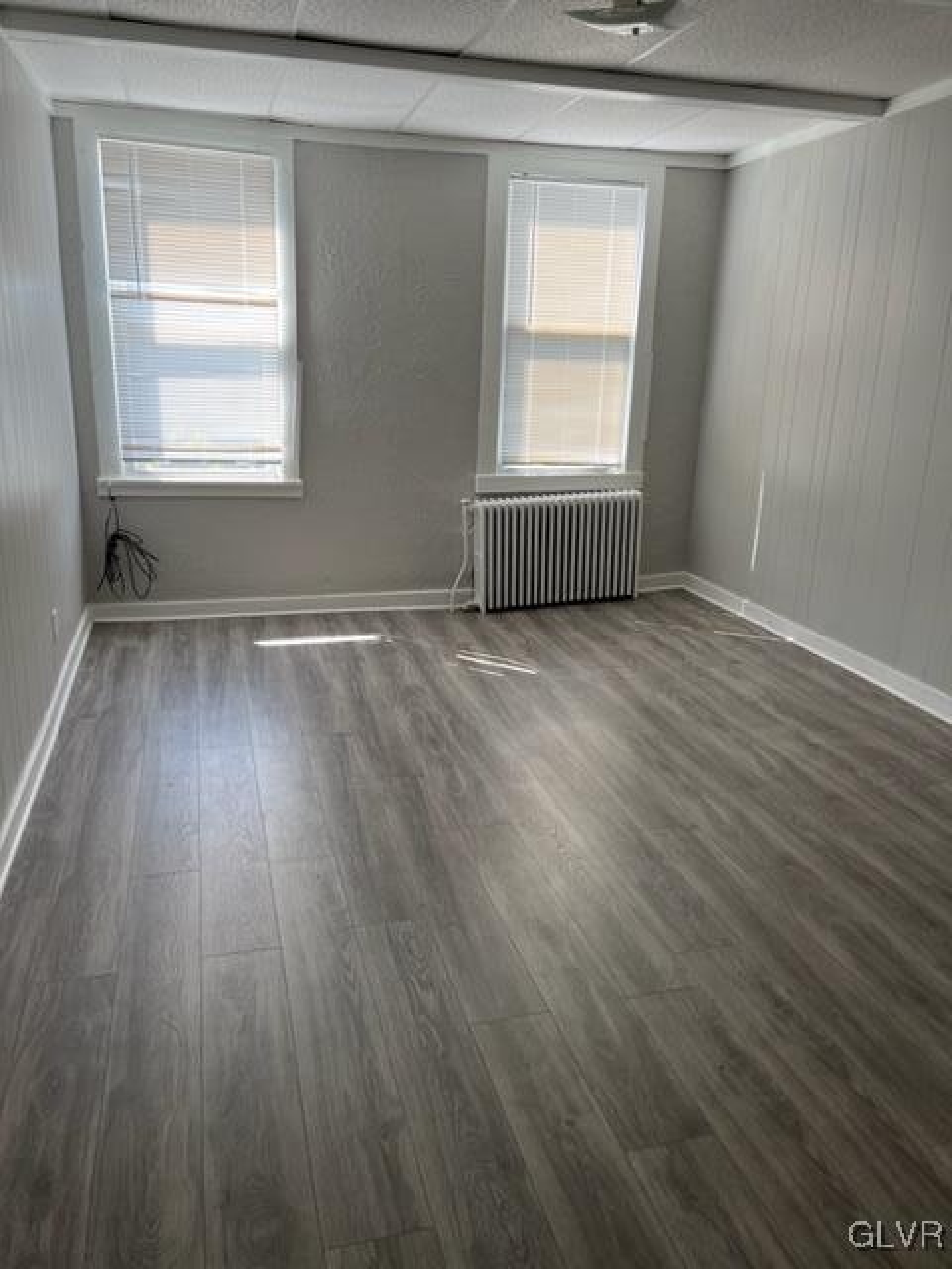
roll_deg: -0.2
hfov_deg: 53.1
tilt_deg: -15.0
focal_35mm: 26
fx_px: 953
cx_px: 476
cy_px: 634
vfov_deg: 67.3
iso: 64
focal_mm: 5.1
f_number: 1.6
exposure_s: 1/136
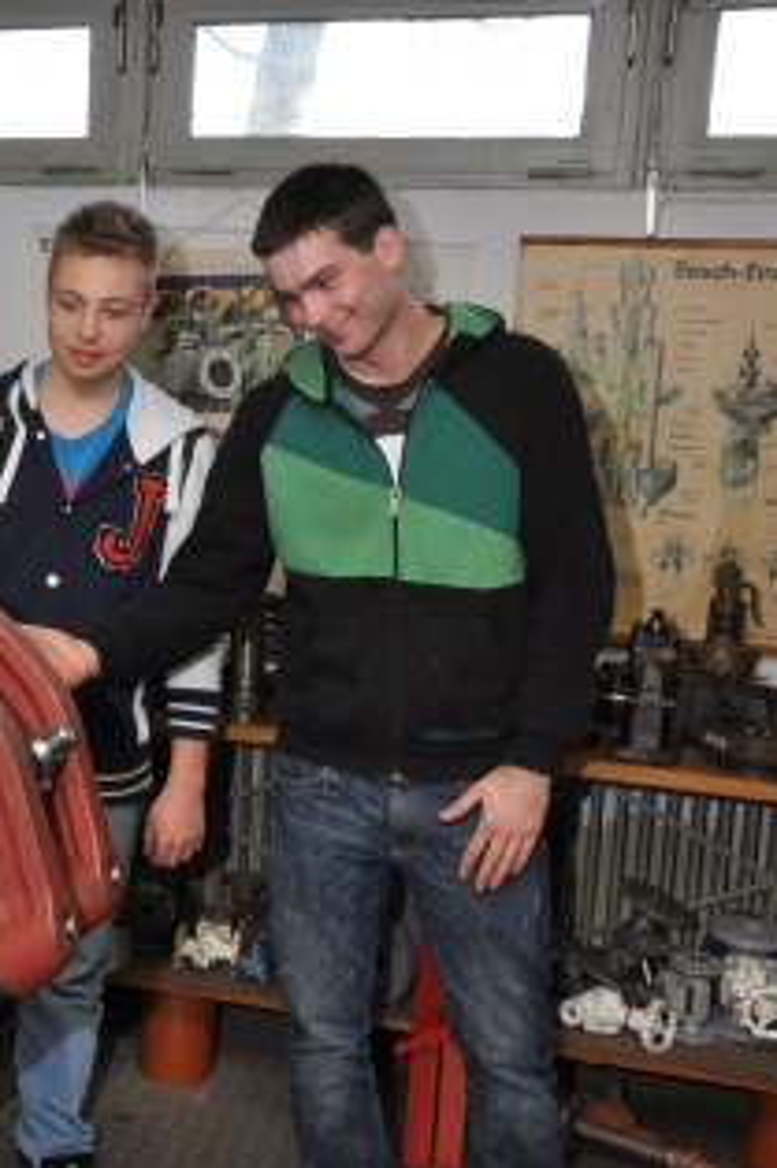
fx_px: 1782
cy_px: 586
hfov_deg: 23.5
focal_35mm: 55
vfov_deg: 36.3
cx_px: -7
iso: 400
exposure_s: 1/60
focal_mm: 24
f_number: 9
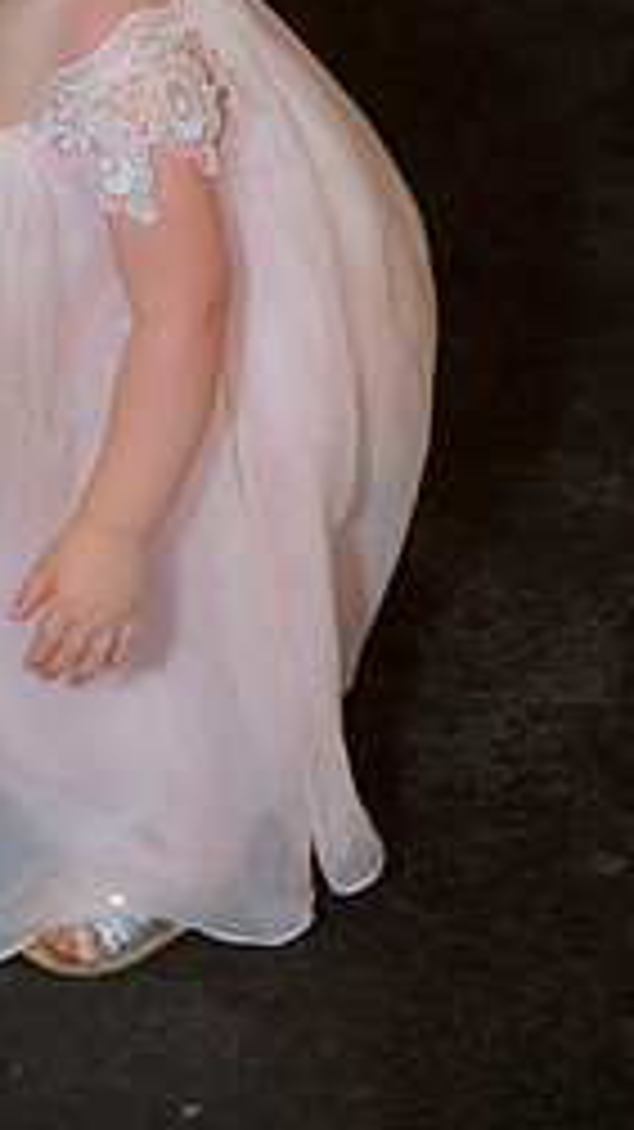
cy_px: 270
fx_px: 3141
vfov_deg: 20.2
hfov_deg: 11.4
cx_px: 11
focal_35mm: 105
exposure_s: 1/125
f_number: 4
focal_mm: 56
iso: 1600
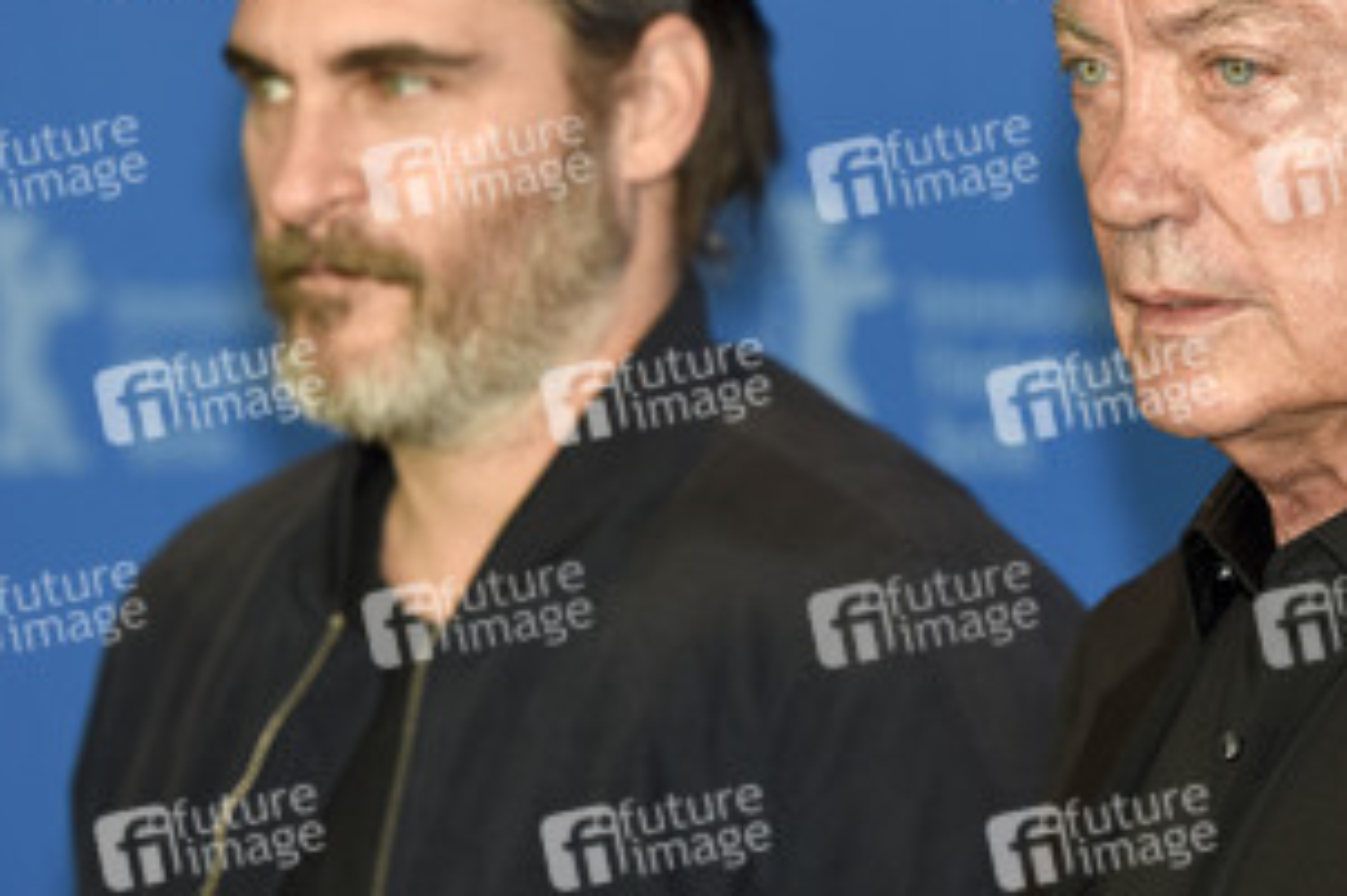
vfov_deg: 4.1
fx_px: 12565
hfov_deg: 6.1
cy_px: 281
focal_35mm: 336
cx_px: 983
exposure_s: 1/400
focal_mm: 150
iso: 640
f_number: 3.5
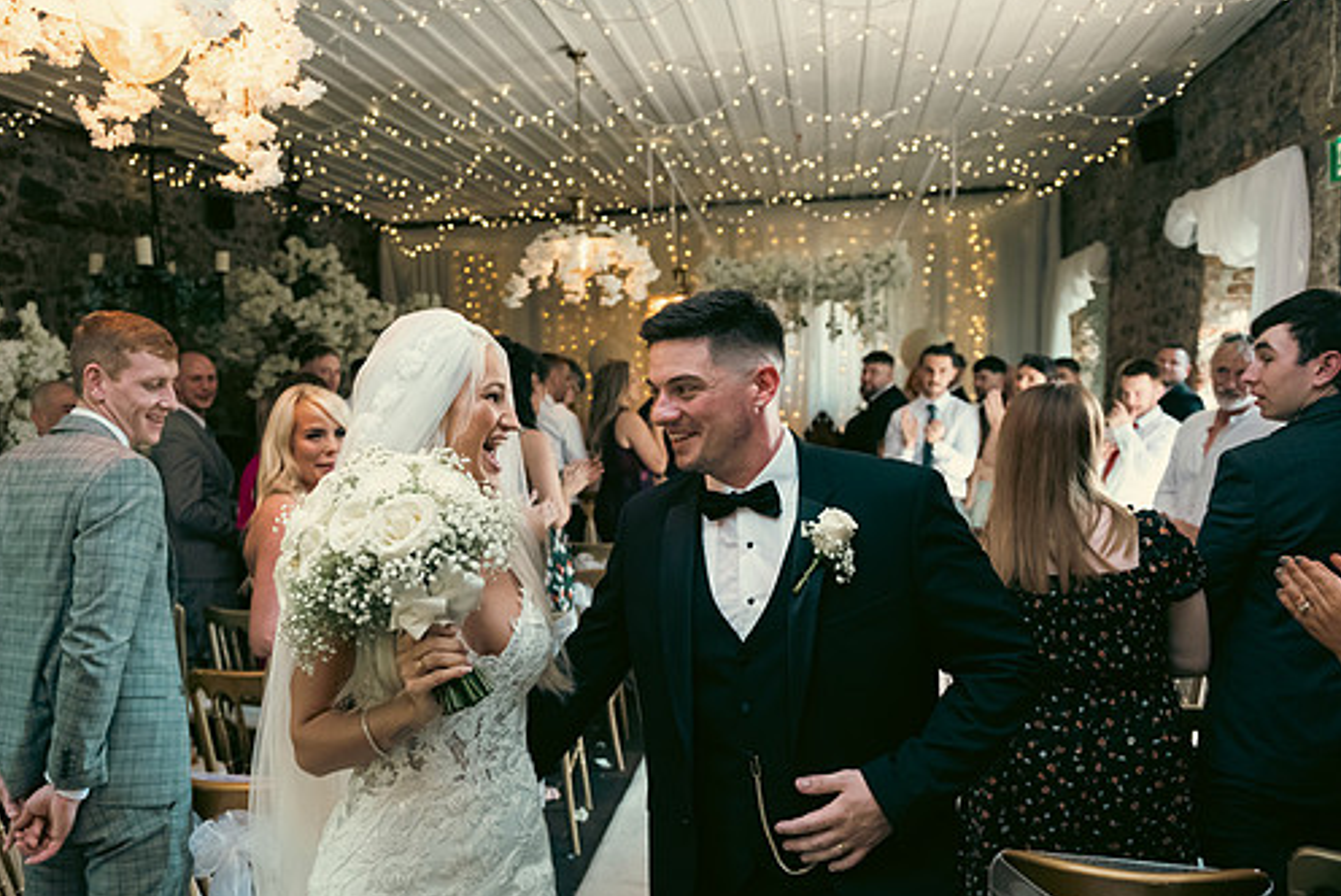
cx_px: 569
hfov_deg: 65.1
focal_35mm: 28
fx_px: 1044
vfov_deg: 46.3
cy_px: 506
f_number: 3.5
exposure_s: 1/160
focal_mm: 24
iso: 1250
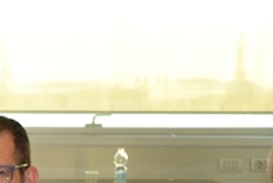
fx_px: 1321
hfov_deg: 11.3
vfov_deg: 7.8
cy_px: 229
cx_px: -153
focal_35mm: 174
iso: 900
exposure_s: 1/60
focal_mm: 22
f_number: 3.8
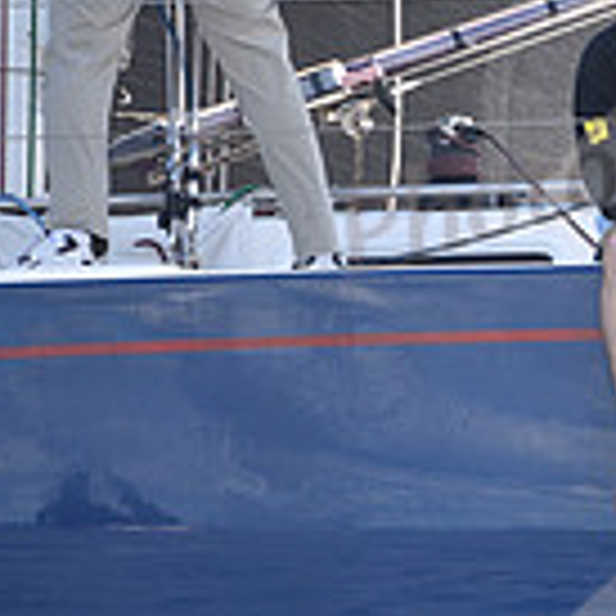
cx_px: 1205
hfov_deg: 2.4
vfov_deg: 2.4
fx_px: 14476
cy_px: 330
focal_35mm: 719
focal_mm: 200
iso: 250
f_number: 5
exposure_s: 1/800
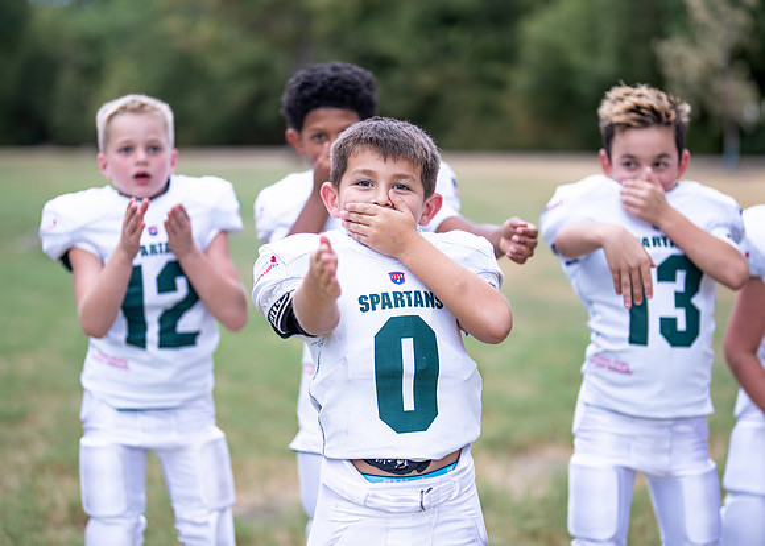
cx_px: 372
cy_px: 290
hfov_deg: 27.0
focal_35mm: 73
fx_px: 1595
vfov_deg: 19.4
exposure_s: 1/320
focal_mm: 50
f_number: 1.2
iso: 200
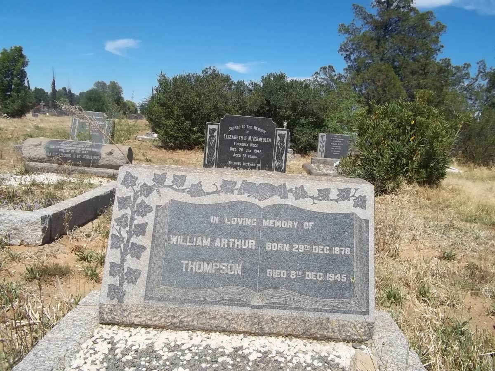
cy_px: 186
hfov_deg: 56.8
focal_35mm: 32
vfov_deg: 44.2
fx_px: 458
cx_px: 248
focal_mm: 5.7
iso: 80
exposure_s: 1/640
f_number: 5.5
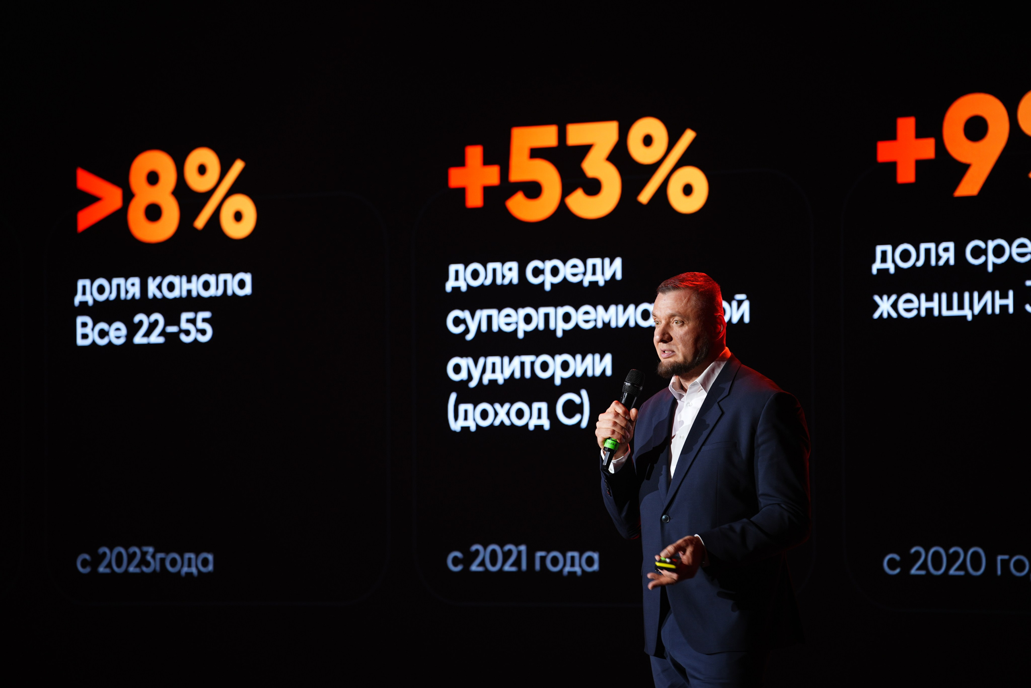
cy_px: 344
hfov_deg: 12.6
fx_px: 4668
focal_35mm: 163
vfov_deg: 8.4
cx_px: 516
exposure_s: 1/80
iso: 250
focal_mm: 163
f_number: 2.8
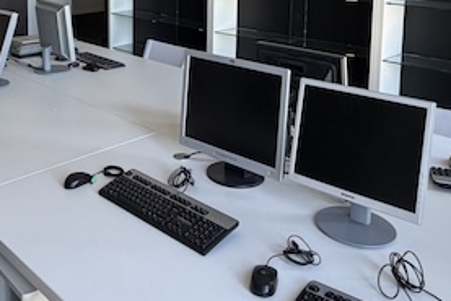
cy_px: -11
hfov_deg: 45.1
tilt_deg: -5.5
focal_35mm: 42
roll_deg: -0.1
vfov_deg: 29.5
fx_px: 526
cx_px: 124
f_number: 2.2
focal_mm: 2.22
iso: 250
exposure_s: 1/121
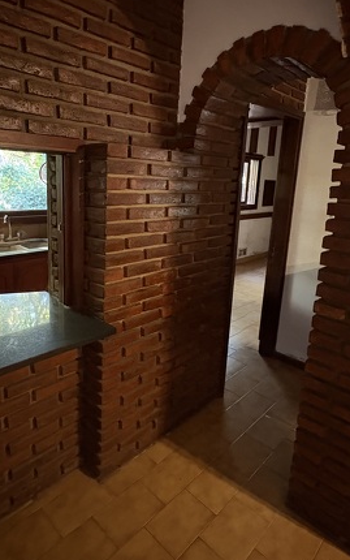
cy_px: 249
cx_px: 150
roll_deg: -1.2
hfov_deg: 52.8
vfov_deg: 76.9
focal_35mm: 23
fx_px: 351
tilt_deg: -11.7
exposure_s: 1/25
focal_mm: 2.22
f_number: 2.2
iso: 1000
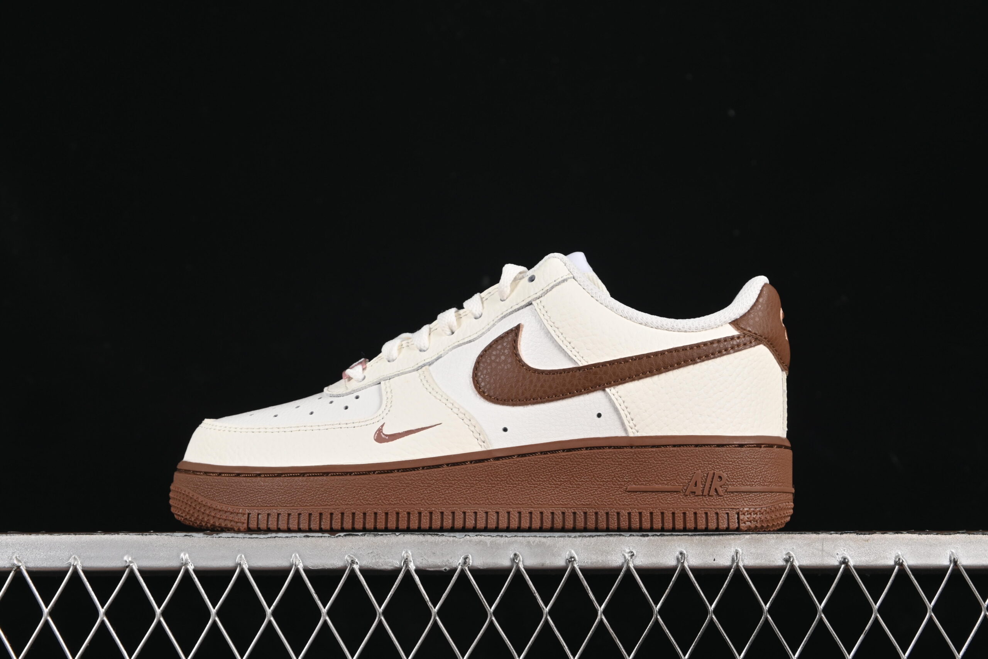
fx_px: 2058
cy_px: 330
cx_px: 494
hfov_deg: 27.0
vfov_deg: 18.2
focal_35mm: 75
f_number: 8
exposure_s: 1/80
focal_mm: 50
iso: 160
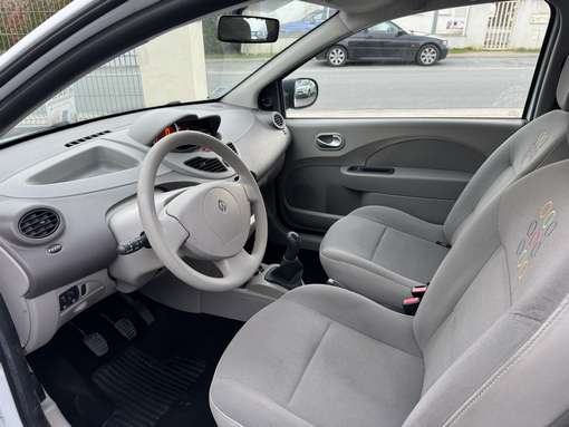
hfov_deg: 71.6
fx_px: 395
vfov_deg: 56.9
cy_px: 214
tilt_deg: -26.0
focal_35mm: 24
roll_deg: +0.5
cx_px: 284
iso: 200
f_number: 1.78
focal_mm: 6.86
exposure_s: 1/85
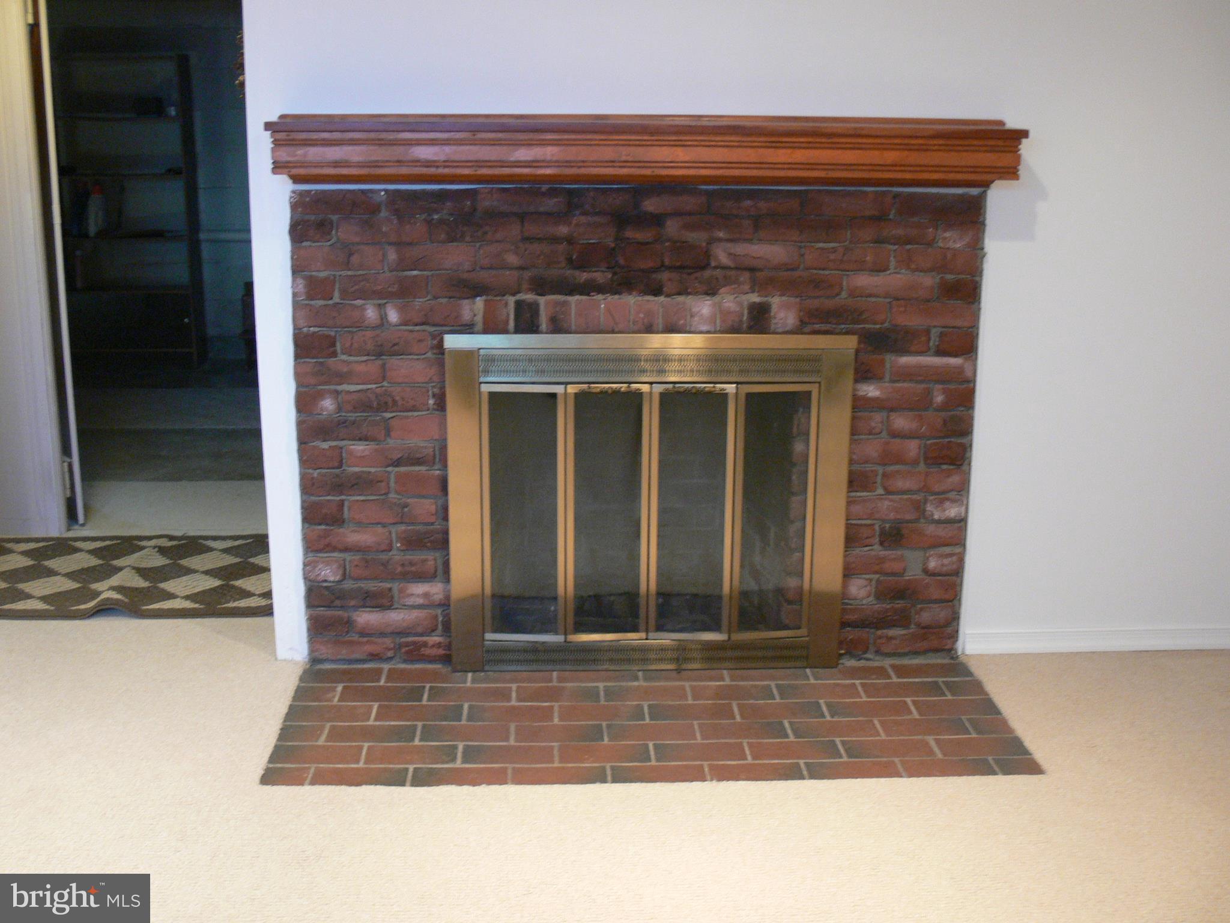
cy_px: 462
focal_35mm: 38
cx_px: 615
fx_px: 1350
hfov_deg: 49.0
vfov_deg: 37.7
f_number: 2.8
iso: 200
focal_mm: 8
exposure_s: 1/15
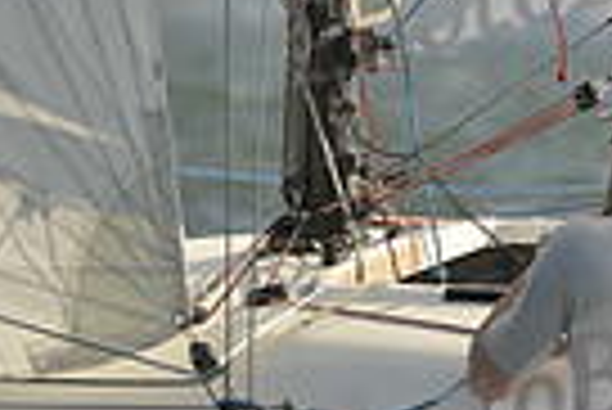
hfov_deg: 1.9
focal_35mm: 1107
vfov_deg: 1.2
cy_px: 556
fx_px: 18839
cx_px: 1152
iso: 280
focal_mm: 260
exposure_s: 1/1600
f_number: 6.3
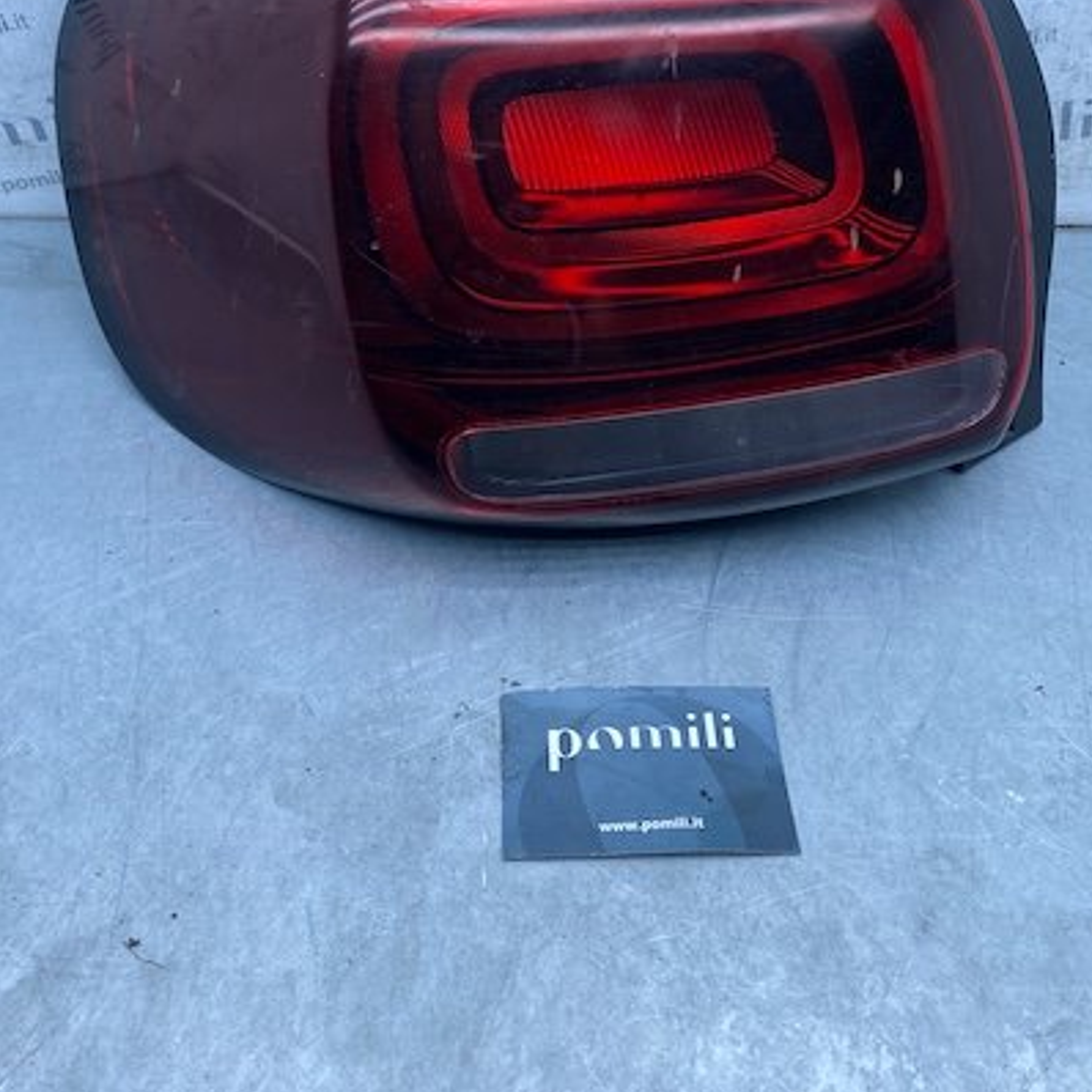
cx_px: 565
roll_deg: -2.7
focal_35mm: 37
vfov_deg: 43.1
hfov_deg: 44.9
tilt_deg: -35.2
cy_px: 233
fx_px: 1321
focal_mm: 4.25
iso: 32
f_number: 1.8
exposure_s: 1/560
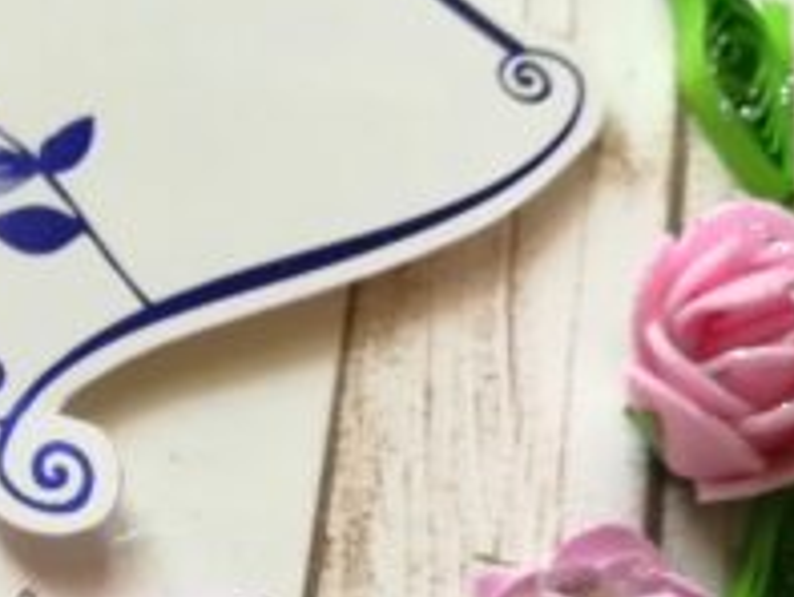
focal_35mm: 79
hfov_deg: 22.9
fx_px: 1813
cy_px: 545
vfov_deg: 18.4
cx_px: -137
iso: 80
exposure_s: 1/33.3
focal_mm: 3.83
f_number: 2.2
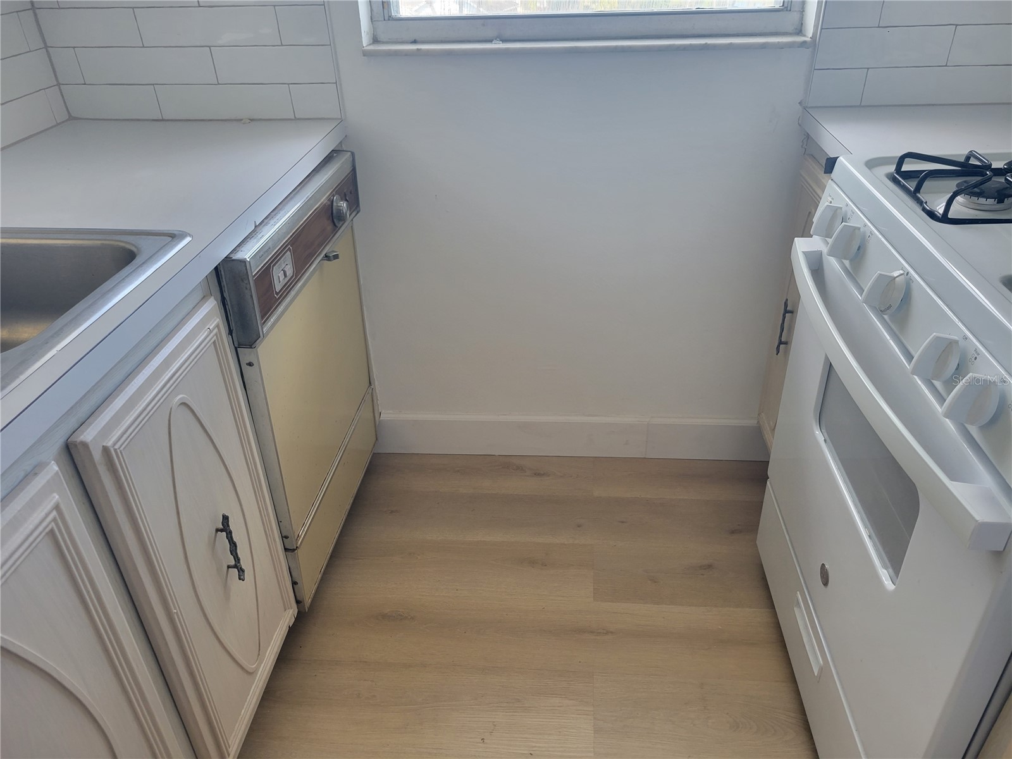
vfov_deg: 53.1
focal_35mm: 26
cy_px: 380
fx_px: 760
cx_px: 506
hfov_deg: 67.3
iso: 100
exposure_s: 1/120
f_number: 1.8
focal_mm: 5.4
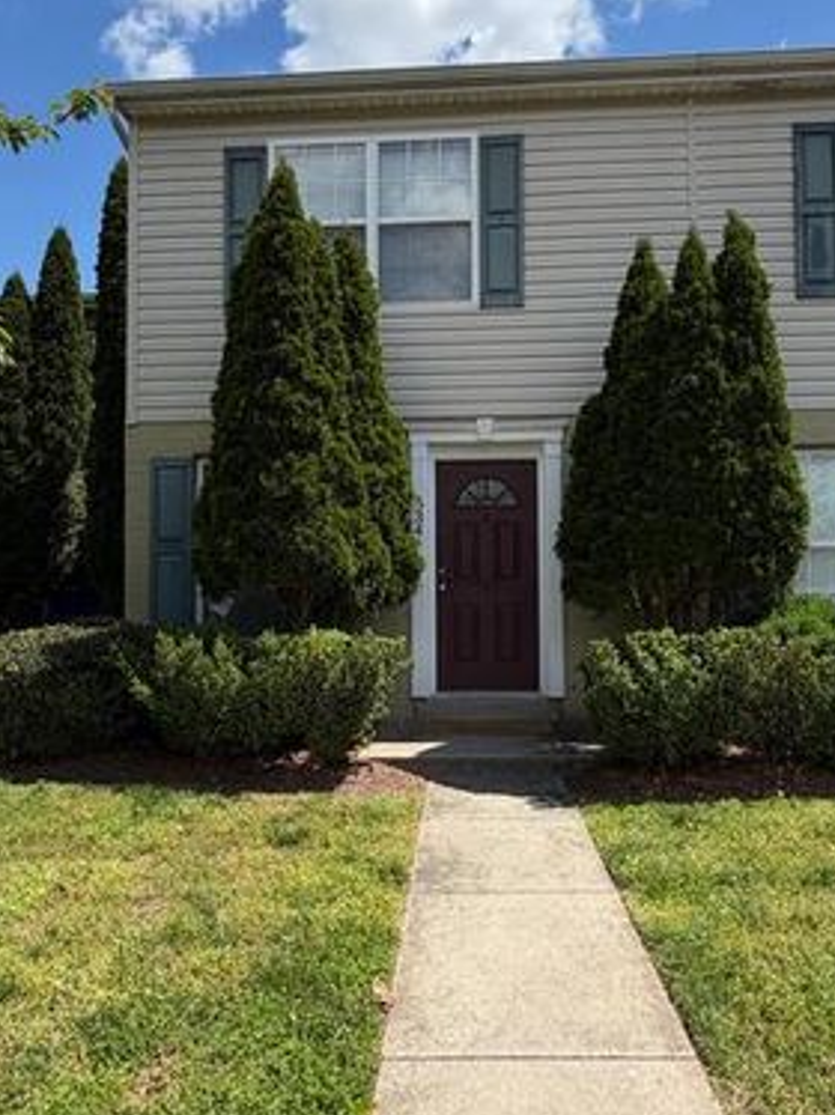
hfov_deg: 54.8
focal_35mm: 25
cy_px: 559
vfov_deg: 69.4
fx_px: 805
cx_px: 435
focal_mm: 2.22
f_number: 2.2
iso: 20
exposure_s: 1/779
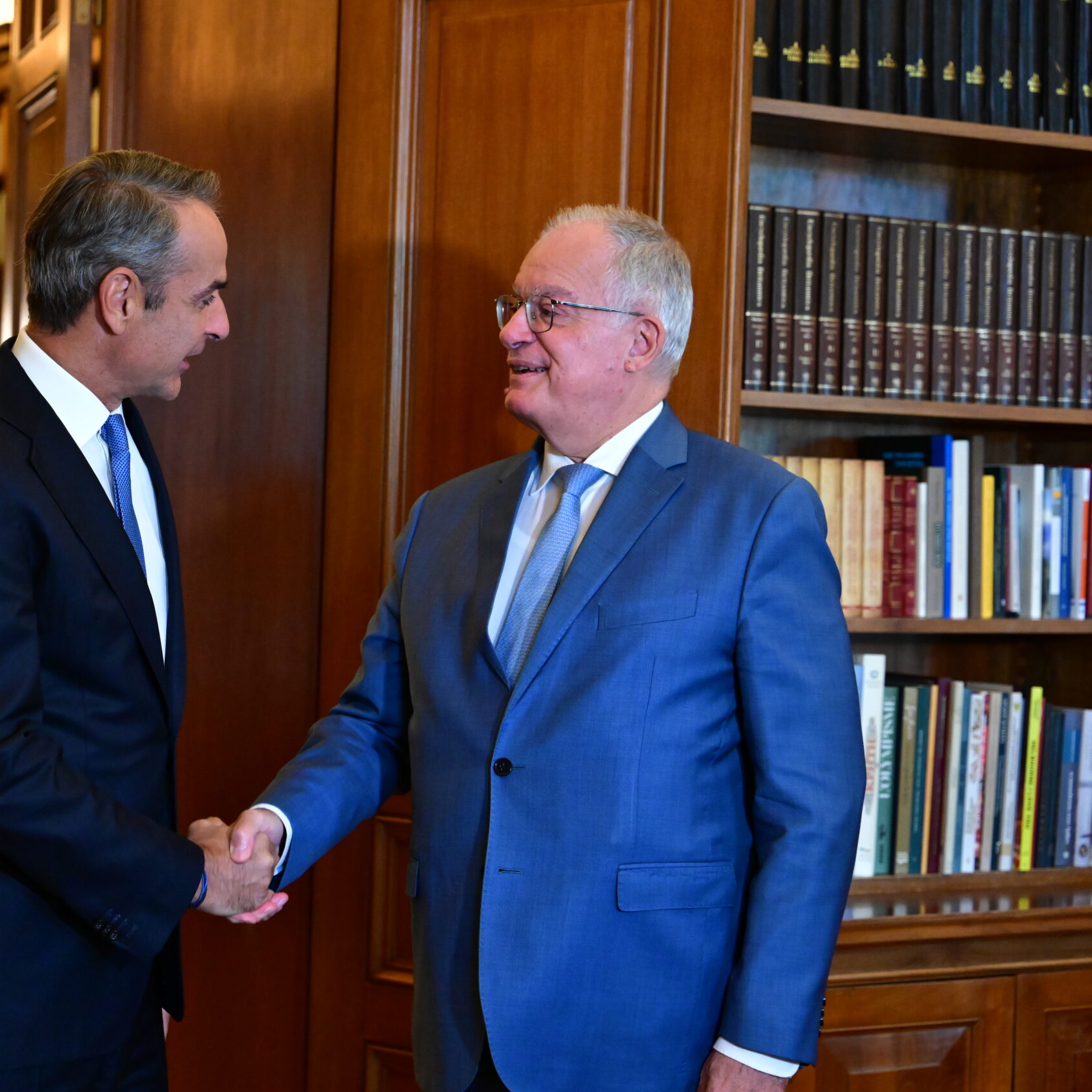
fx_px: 2784
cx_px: 330
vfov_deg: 22.2
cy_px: 545
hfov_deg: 22.1
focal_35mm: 78
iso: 6400
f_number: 4
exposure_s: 1/250
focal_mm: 61
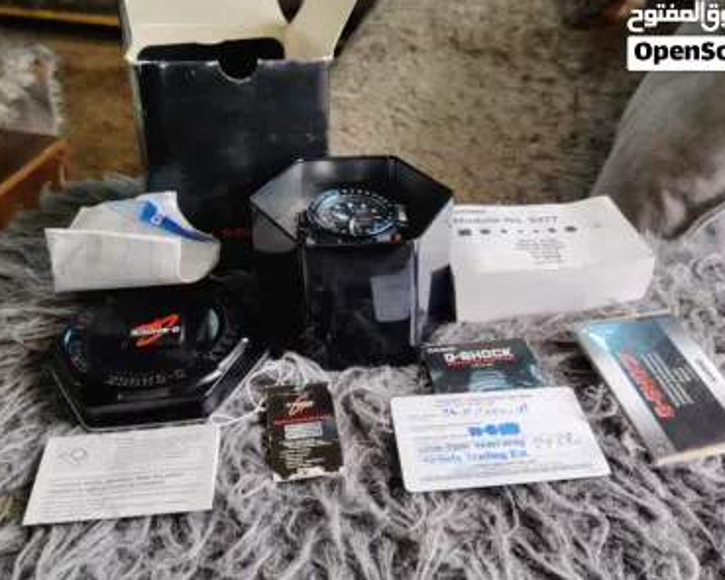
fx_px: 772
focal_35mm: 36
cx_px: 385
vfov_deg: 41.1
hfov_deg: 50.3
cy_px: 287
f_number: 1.75
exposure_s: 1/50
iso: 132
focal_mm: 5.25
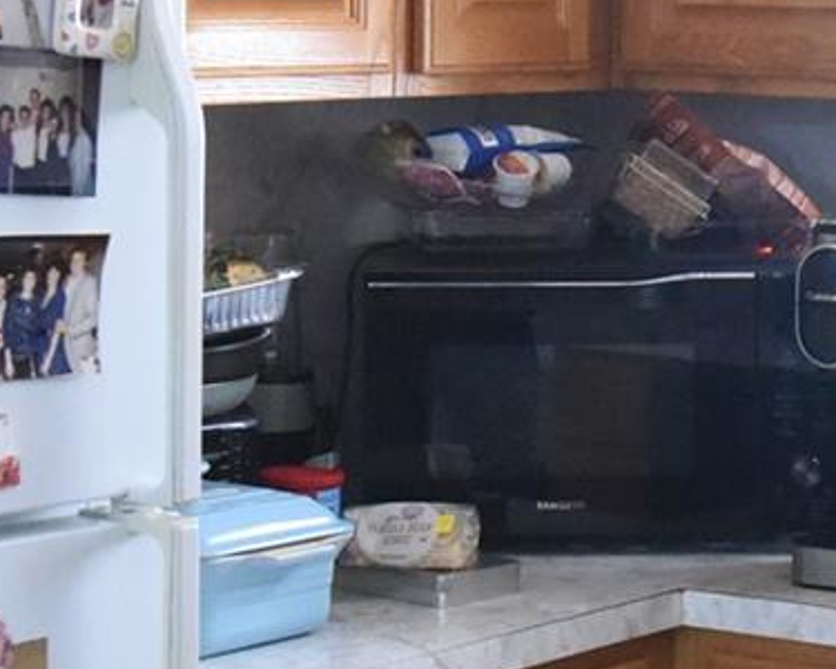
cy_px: 146
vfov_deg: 12.5
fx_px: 3043
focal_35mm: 123
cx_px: 609
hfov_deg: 15.6
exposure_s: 1/60
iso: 8000
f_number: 4
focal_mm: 24
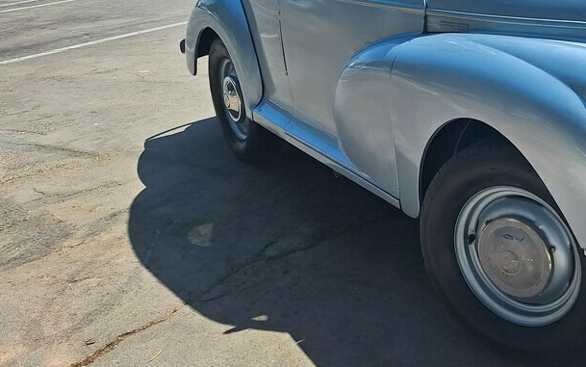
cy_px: 106
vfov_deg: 26.6
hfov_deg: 38.5
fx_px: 767
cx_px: 544
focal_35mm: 48
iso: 40
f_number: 1.8
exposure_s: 1/3030
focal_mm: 5.54
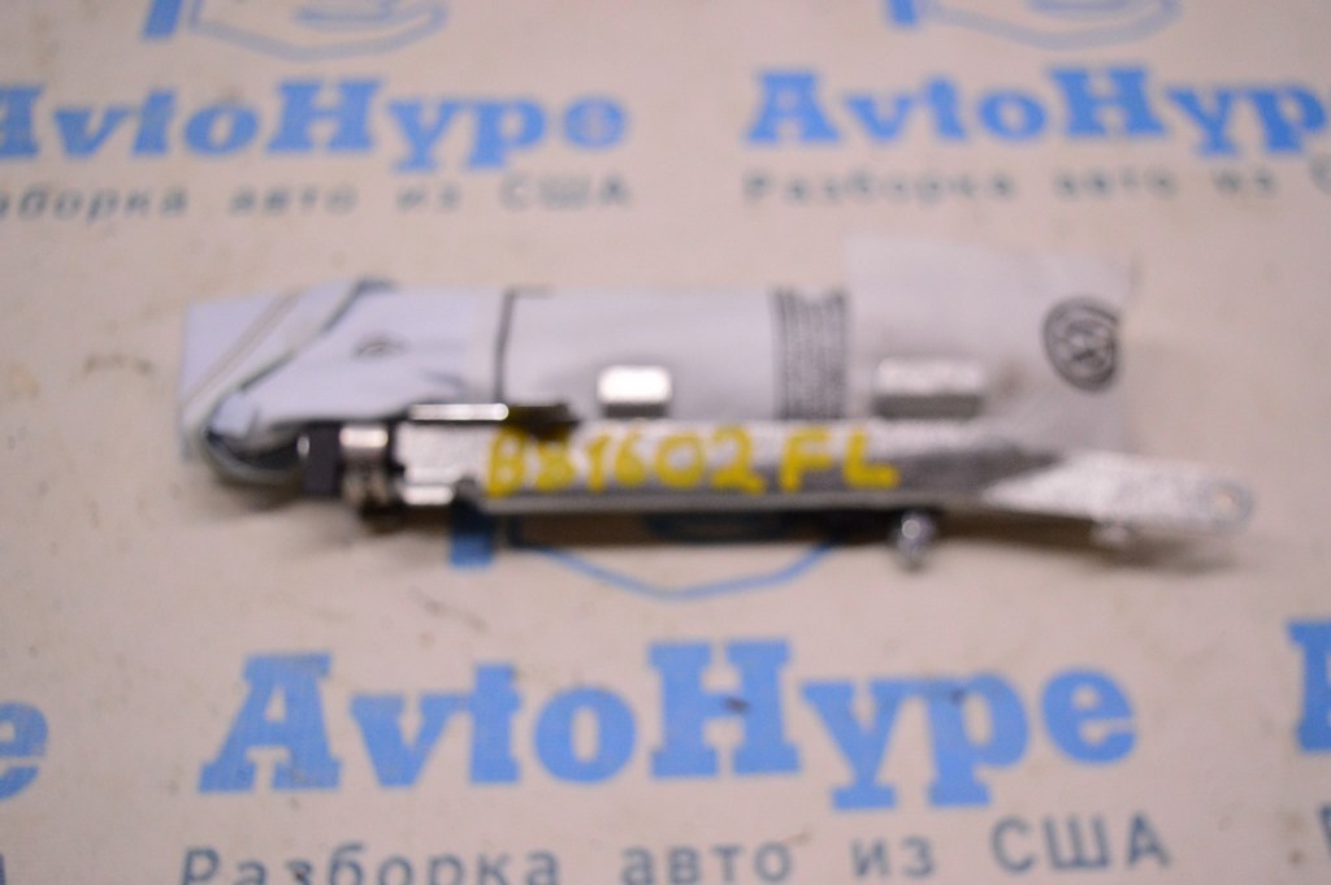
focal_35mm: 39
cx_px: 666
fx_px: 1441
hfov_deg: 49.6
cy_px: 442
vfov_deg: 34.2
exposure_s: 1/400
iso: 1600
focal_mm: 26
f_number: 4
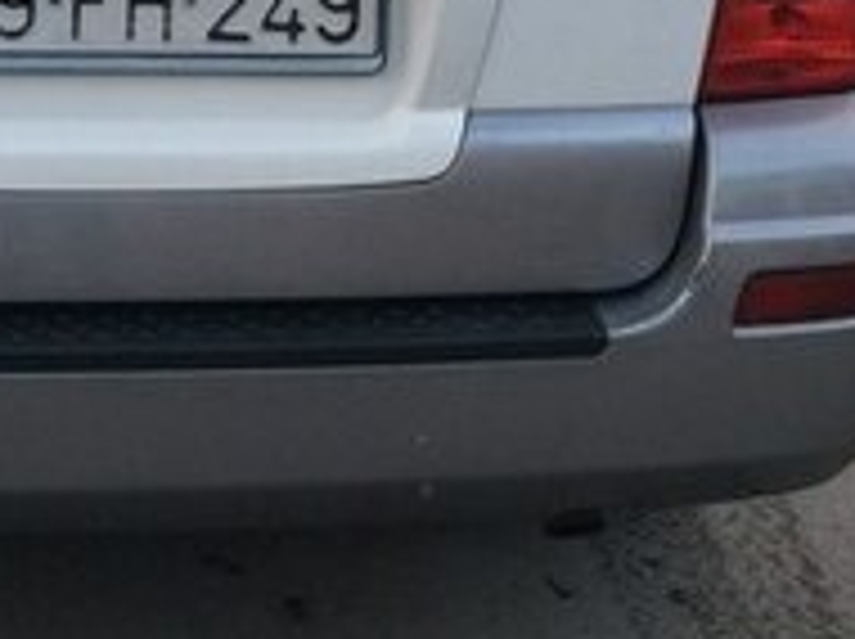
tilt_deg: -11.7
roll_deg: +0.0
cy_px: -214
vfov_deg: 14.0
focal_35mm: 101
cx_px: 274
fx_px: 2492
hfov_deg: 19.4
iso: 50
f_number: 2.2
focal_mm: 4.15
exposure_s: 1/100
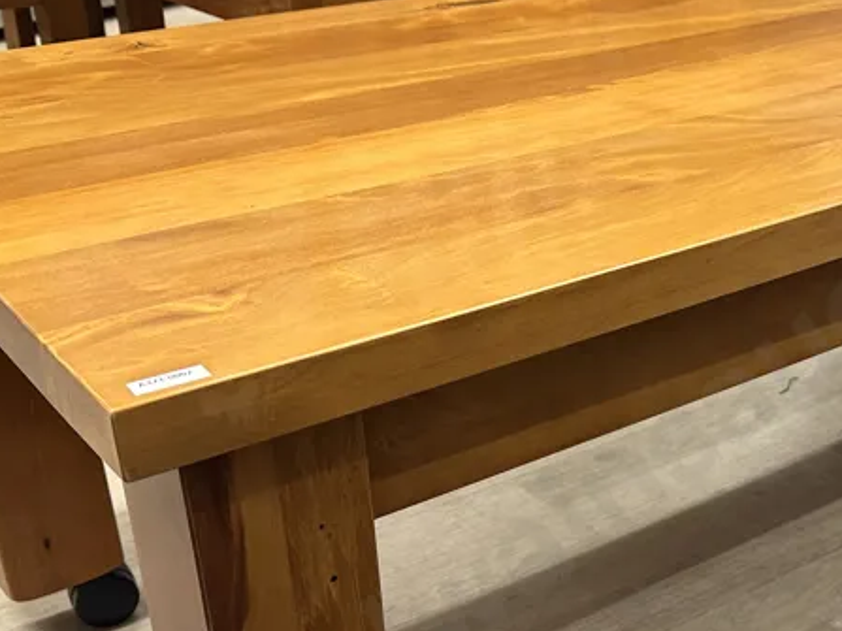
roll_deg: -0.9
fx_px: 1337
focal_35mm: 55
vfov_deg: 26.3
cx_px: 661
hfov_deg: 34.0
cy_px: 460
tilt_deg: -29.8
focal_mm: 6.86
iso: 200
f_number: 1.78
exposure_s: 1/50
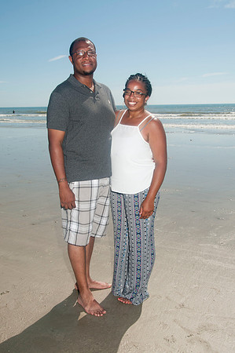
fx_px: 383
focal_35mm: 39
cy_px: 176
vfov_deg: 49.6
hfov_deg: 34.1
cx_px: 118
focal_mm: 26
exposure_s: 1/250
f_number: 11
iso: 100
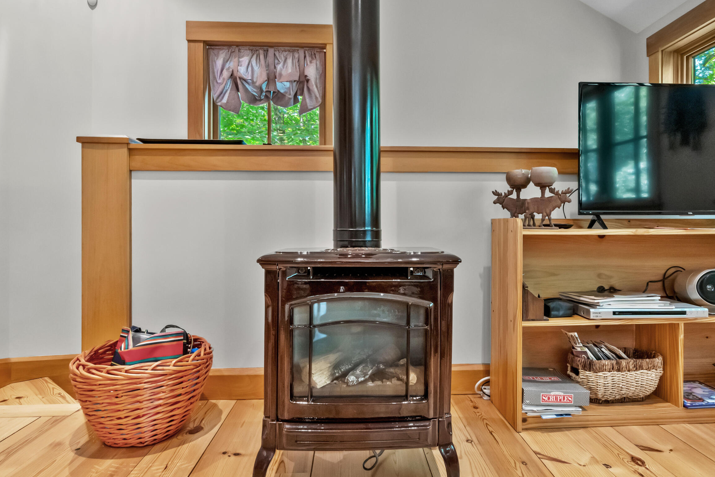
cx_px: 372
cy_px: 229
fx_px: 437
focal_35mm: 22
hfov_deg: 78.5
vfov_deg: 57.2
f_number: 8
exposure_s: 1/30
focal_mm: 17
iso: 5000
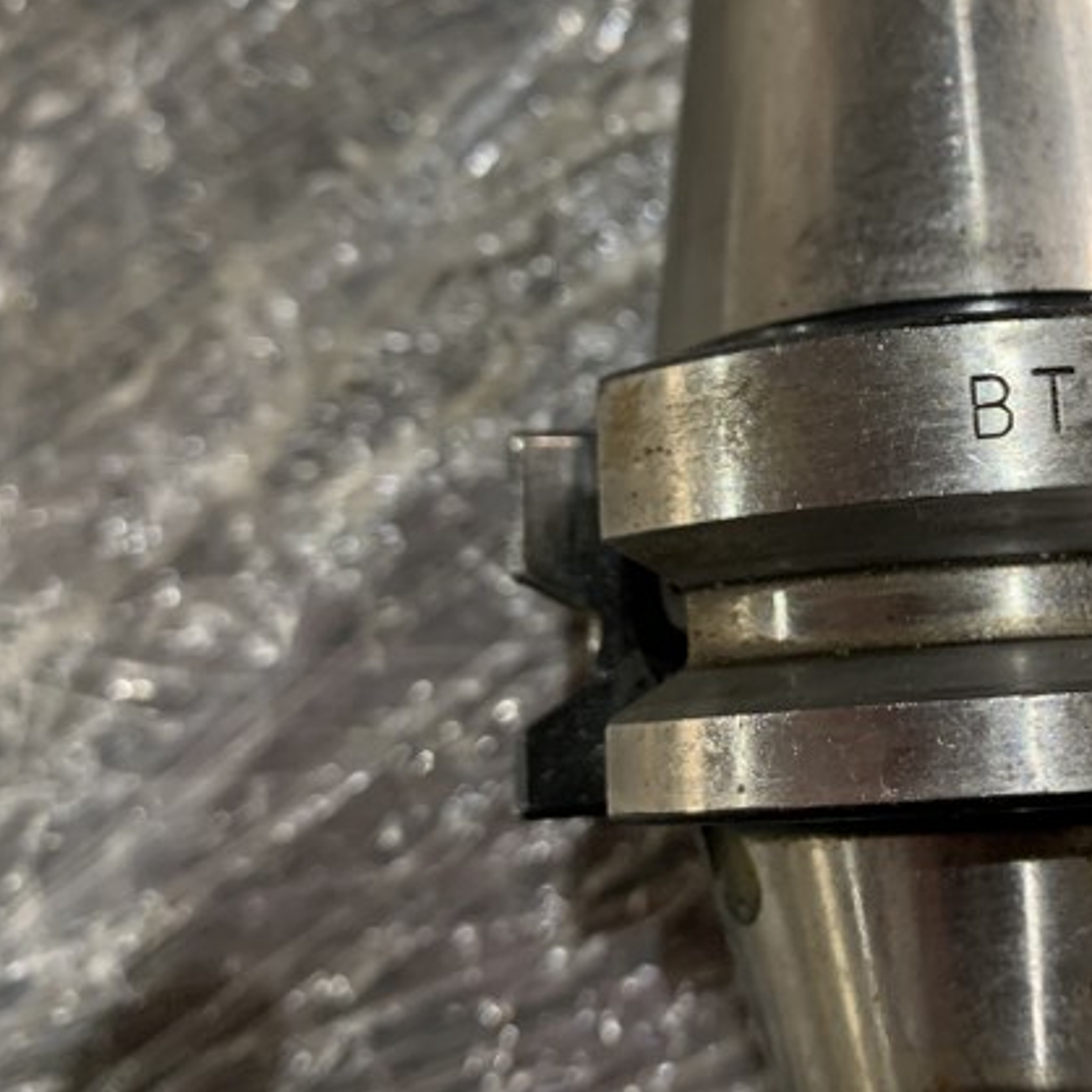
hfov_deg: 37.2
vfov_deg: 38.1
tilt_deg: -80.6
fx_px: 1570
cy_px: 397
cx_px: 854
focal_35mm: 44
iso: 125
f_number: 1.8
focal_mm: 4.25
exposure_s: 1/60
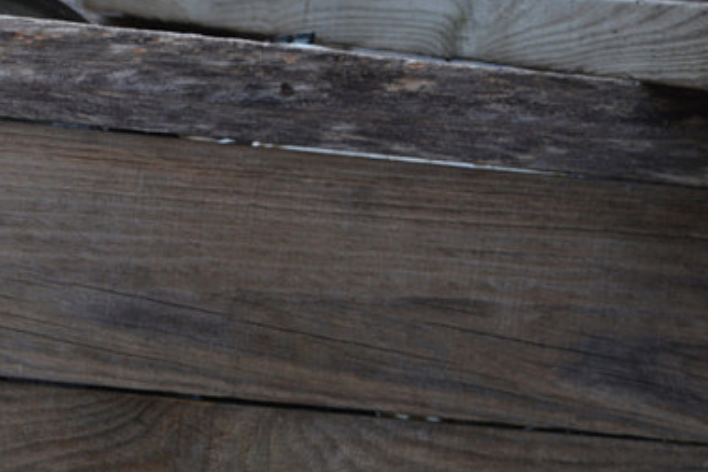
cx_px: -301
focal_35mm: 348
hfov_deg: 5.9
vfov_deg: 3.9
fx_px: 6848
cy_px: 685
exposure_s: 1/125
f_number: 5.6
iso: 100
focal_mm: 55
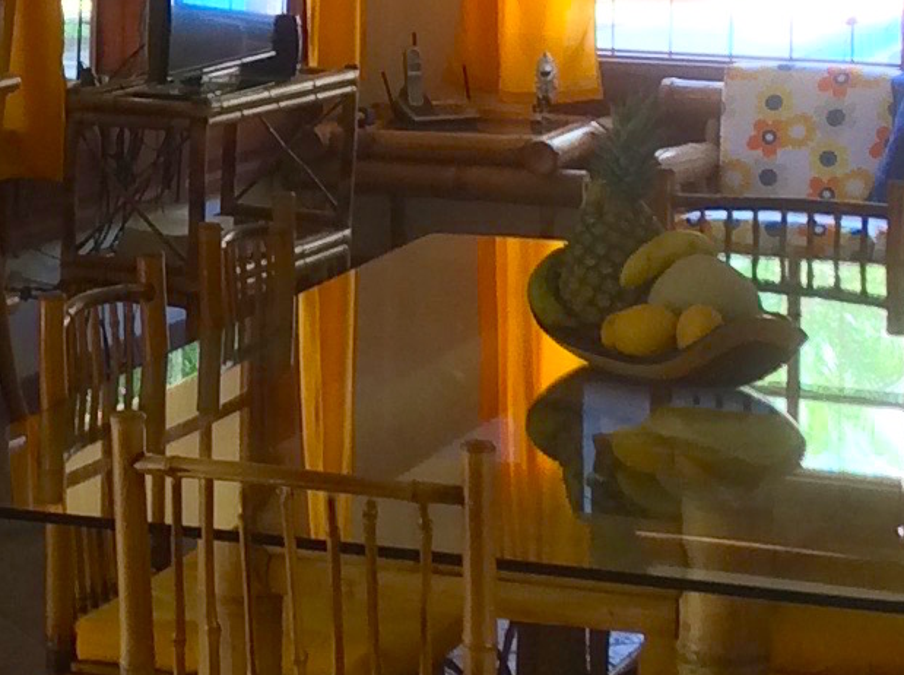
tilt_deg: -4.0
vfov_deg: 10.9
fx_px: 3493
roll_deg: +0.5
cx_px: -13
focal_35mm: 134
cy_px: -48
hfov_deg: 14.5
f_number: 2.4
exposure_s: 1/24
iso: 40
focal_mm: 3.3
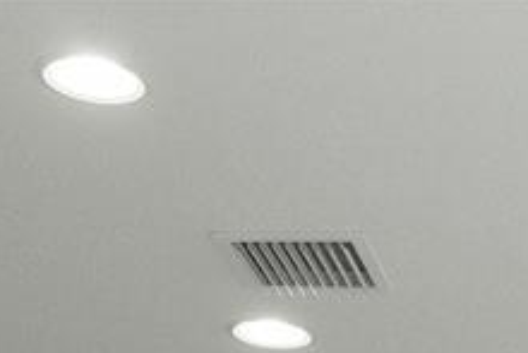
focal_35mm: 167
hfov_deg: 11.5
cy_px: 1278
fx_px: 2451
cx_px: 922
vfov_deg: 6.9
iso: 2000
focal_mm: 23
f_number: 8
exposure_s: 1/30
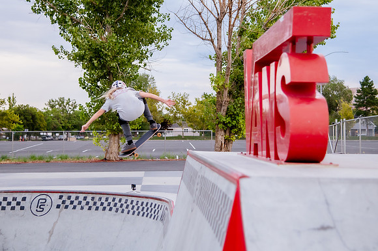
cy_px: 99
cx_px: 205
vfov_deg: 18.3
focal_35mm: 74
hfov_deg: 27.3
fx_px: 778
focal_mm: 58
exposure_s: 1/640
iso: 2500
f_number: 4
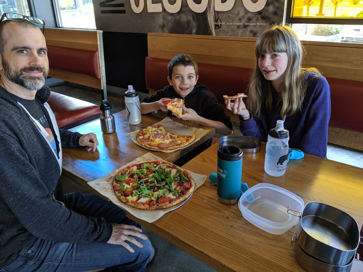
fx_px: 283
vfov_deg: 51.4
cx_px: 182
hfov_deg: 65.3
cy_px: 136
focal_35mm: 27
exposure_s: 1/111
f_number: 1.8
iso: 88
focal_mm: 4.44
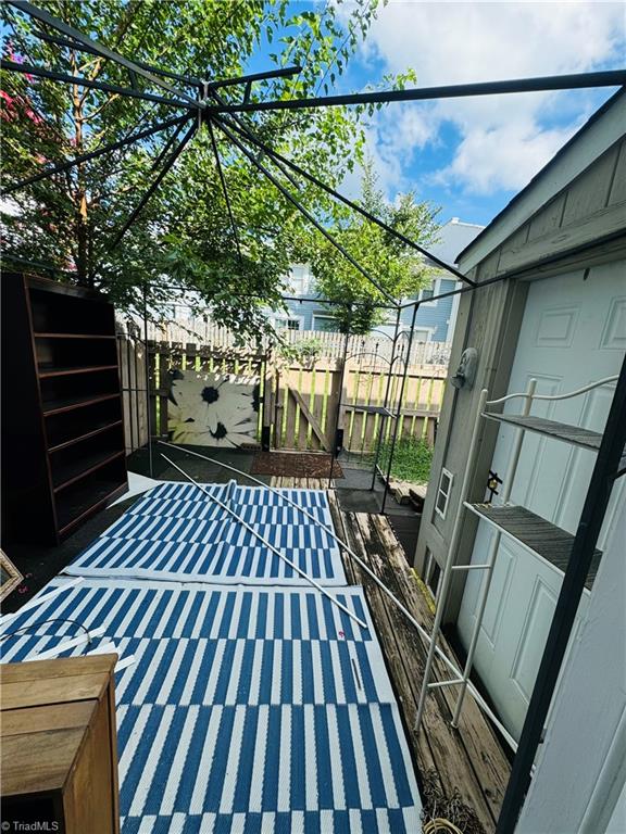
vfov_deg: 102.1
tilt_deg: -13.0
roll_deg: -4.7
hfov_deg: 85.7
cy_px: 417
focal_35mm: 14
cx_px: 313
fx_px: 338
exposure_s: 1/646
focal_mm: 2.22
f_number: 2.2
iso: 50
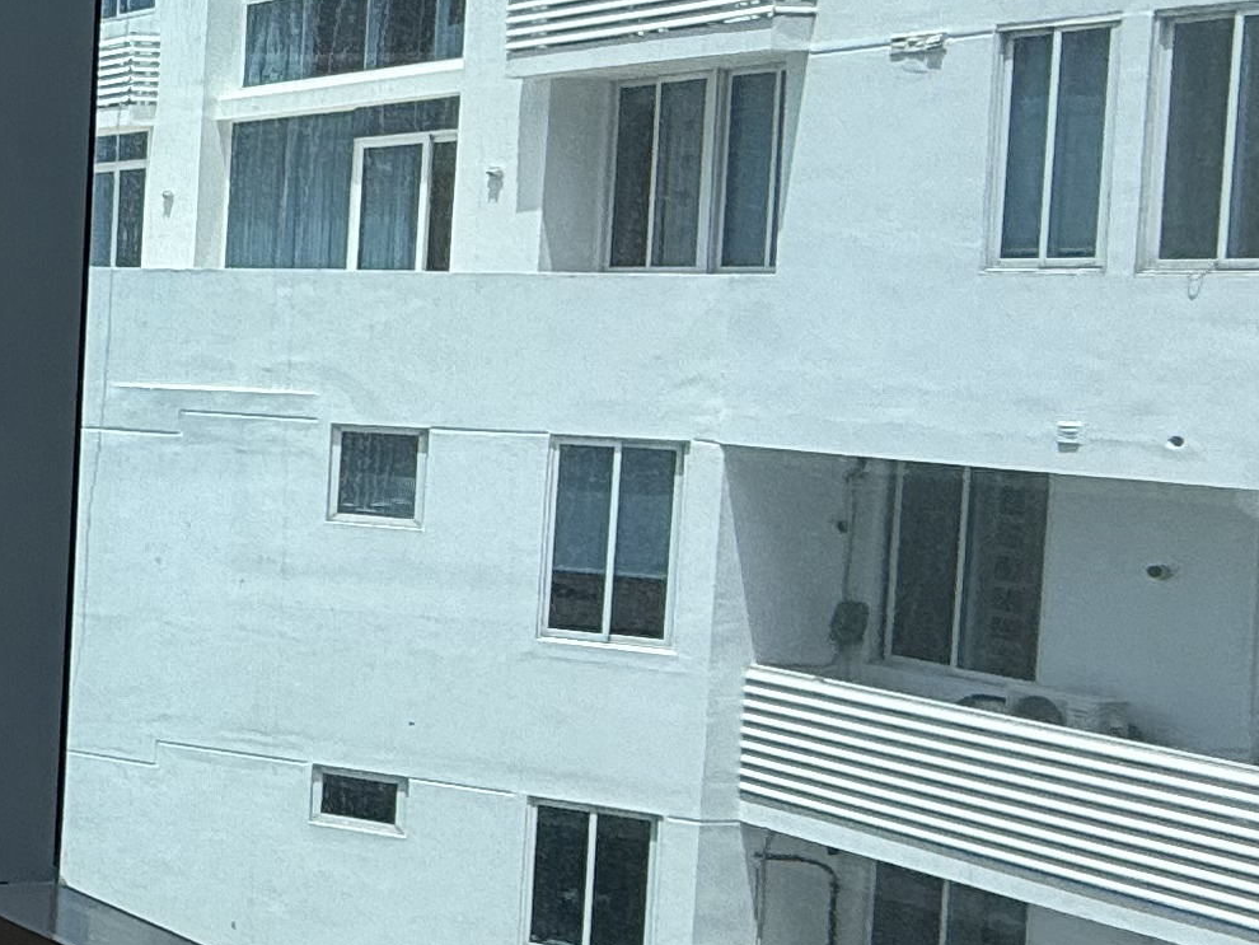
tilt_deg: -1.6
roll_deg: -1.1
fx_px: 2074
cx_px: -1071
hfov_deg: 21.0
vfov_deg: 25.6
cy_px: 370
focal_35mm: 57
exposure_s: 1/306
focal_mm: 2.22
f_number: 2.2
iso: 50
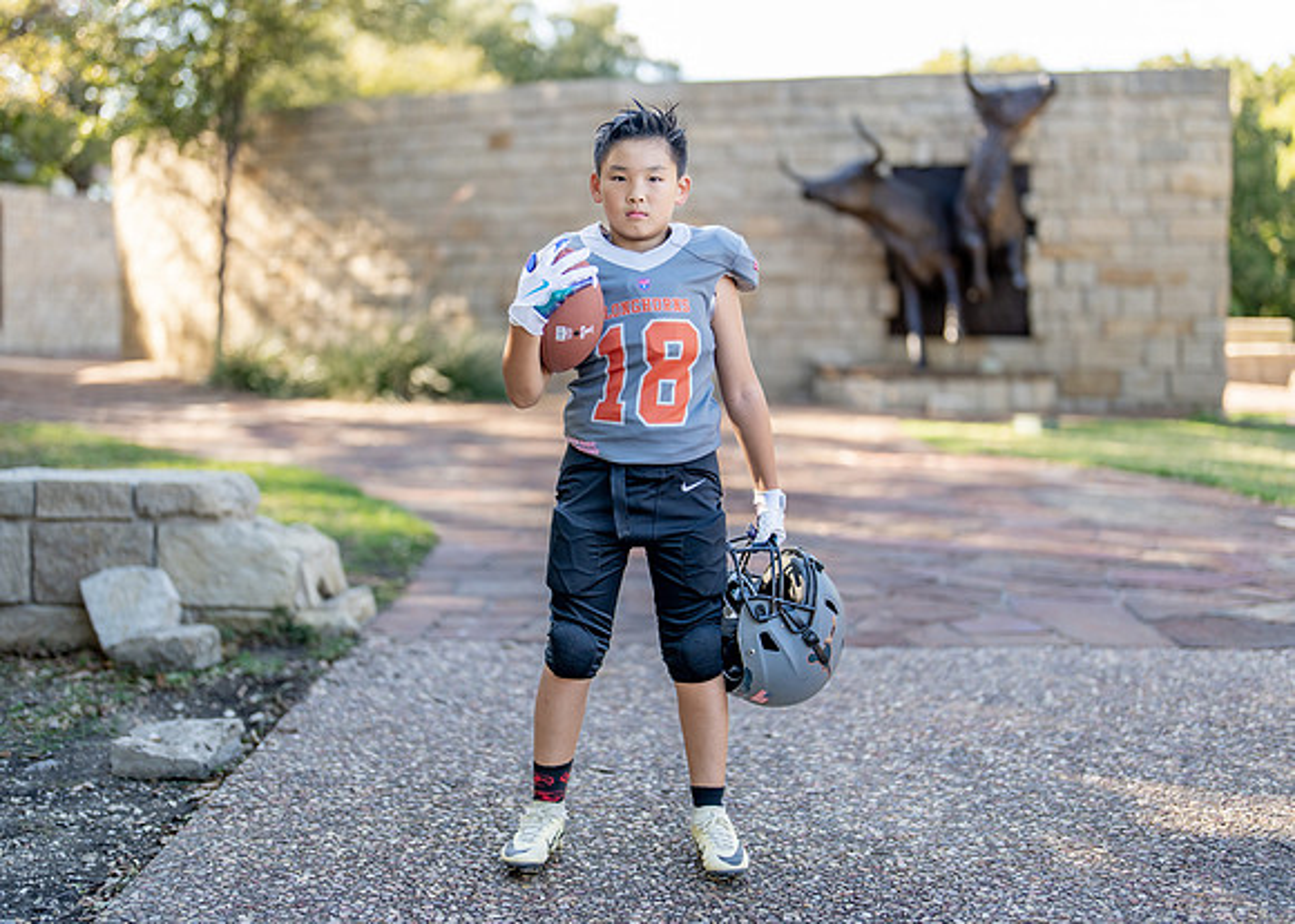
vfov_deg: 27.0
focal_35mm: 52
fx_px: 1926
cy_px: 462
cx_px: 648
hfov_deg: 37.2
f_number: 1.2
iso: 100
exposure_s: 1/800
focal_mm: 50
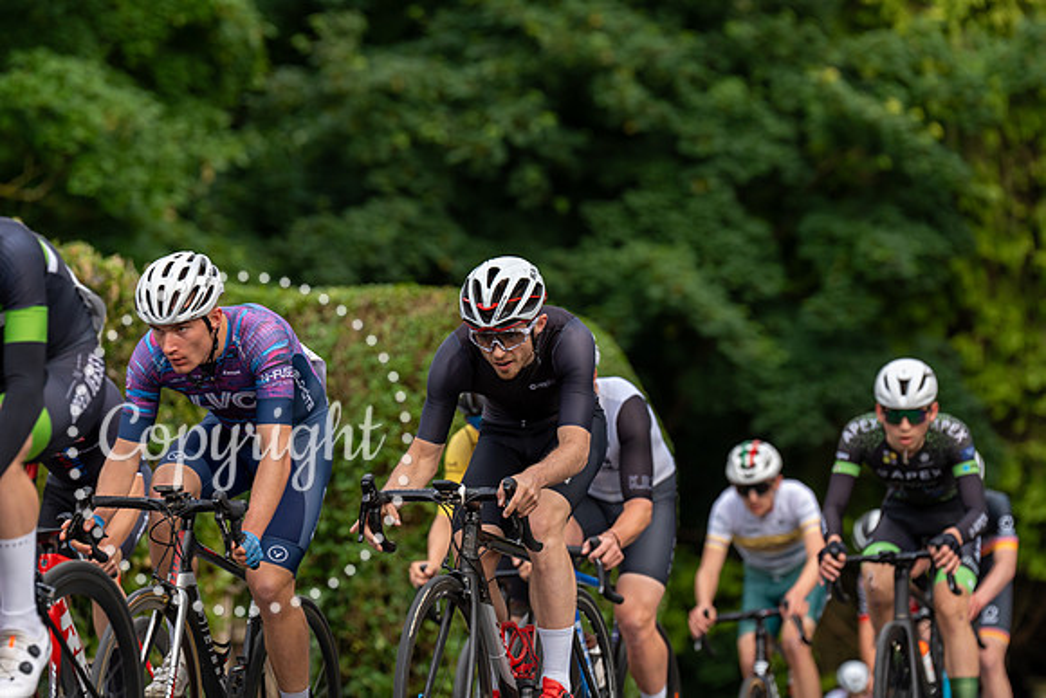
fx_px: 5173
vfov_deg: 7.7
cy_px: 349
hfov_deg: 11.5
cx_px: 523
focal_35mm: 178
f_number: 4
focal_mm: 178
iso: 400
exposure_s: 1/800
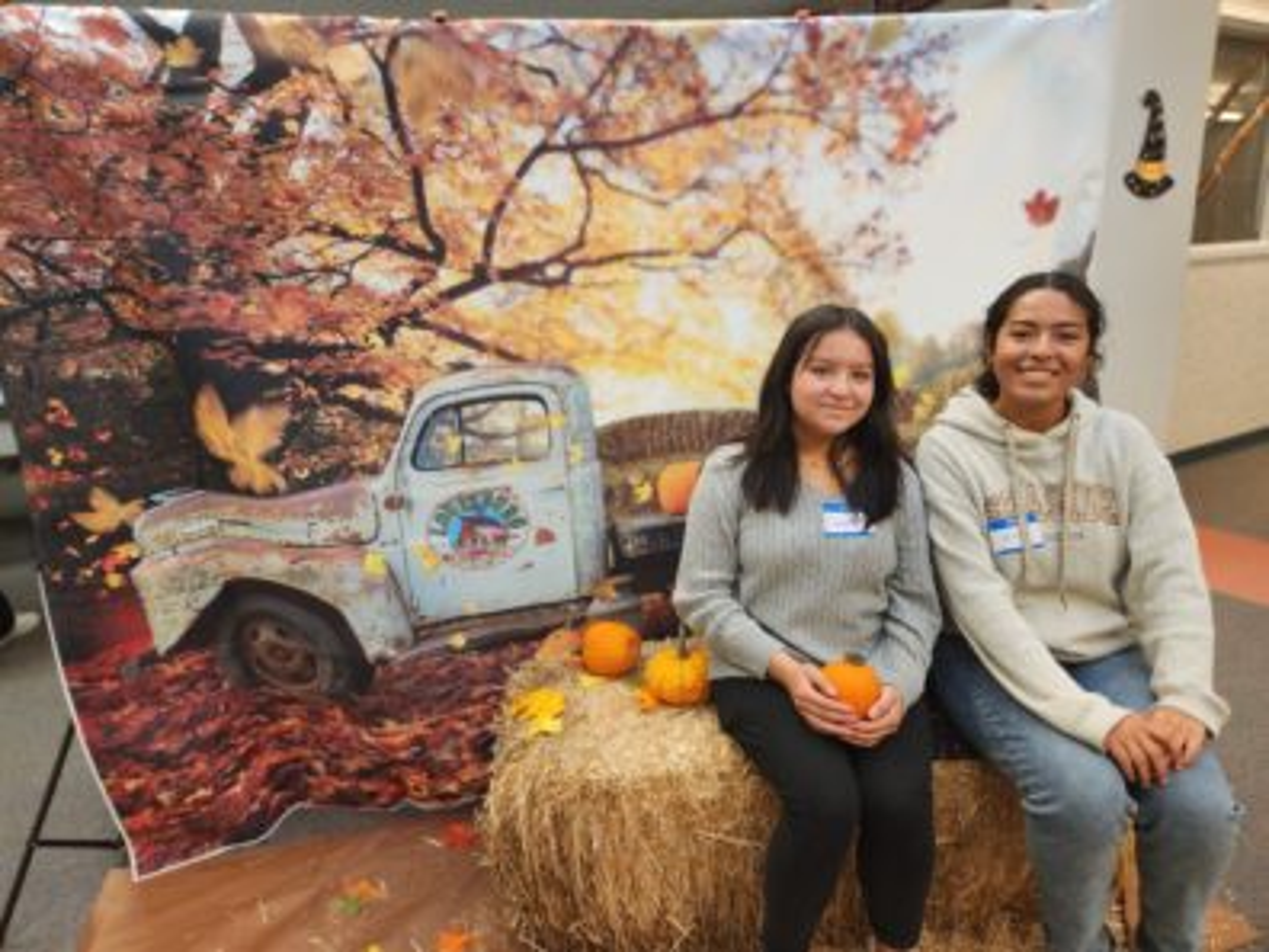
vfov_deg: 58.9
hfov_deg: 73.9
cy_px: 476
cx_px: 634
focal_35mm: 23
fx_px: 843
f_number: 1.8
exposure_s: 1/120
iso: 125
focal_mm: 5.4
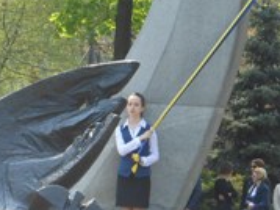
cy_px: 141
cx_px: 64
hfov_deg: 9.7
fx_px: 1649
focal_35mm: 204
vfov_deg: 7.3
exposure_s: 1/200
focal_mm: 10.2
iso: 80
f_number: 4.1
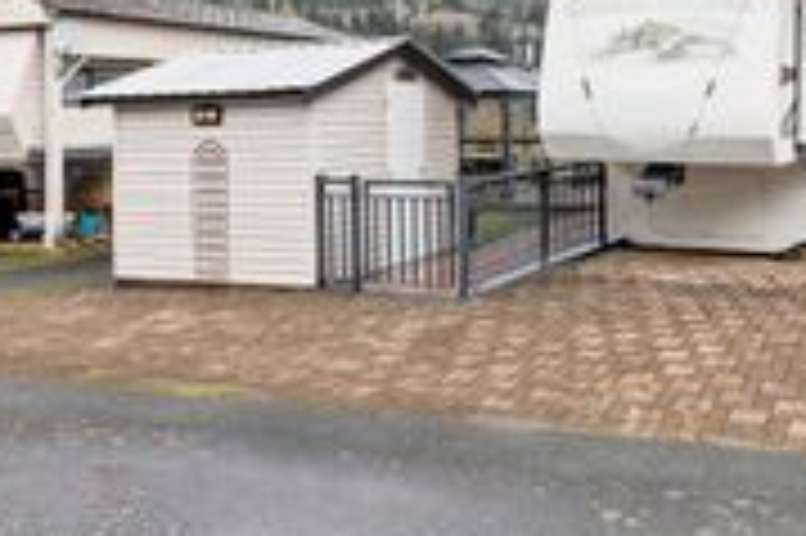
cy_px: 119
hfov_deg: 45.5
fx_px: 939
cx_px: 558
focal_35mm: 42
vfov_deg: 31.1
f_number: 6.3
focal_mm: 10
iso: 200
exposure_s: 1/60
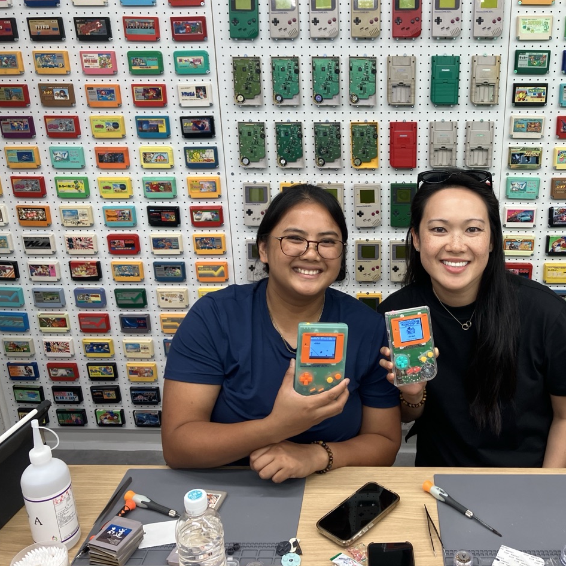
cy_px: 279
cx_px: 371
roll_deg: +1.0
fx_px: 629
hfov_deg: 47.8
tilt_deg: -19.3
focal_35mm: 34
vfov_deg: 48.4
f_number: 1.8
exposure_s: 1/100
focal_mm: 3.99
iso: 64
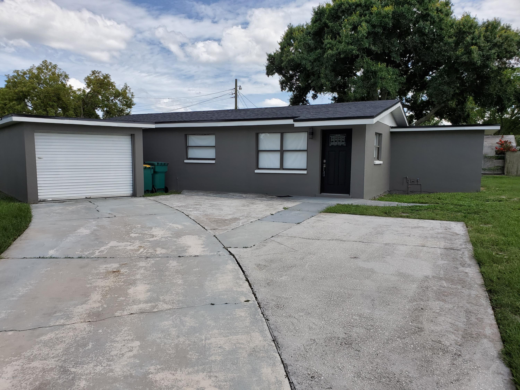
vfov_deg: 53.1
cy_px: 195
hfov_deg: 67.3
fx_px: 391
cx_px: 260
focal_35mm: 26
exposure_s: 1/1476
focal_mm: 4.3
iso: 50
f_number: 2.4
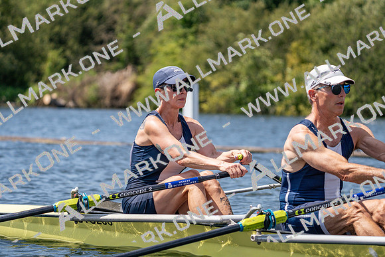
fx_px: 2139
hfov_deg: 10.3
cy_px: 128
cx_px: 192
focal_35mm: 200
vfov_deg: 6.9
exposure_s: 1/2000
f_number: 5.6
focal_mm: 200
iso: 250
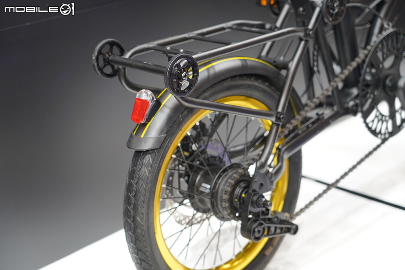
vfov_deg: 18.9
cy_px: 135
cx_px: 202
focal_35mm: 72
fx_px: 810
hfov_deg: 28.1
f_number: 4
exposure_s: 1/80
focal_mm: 72
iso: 800
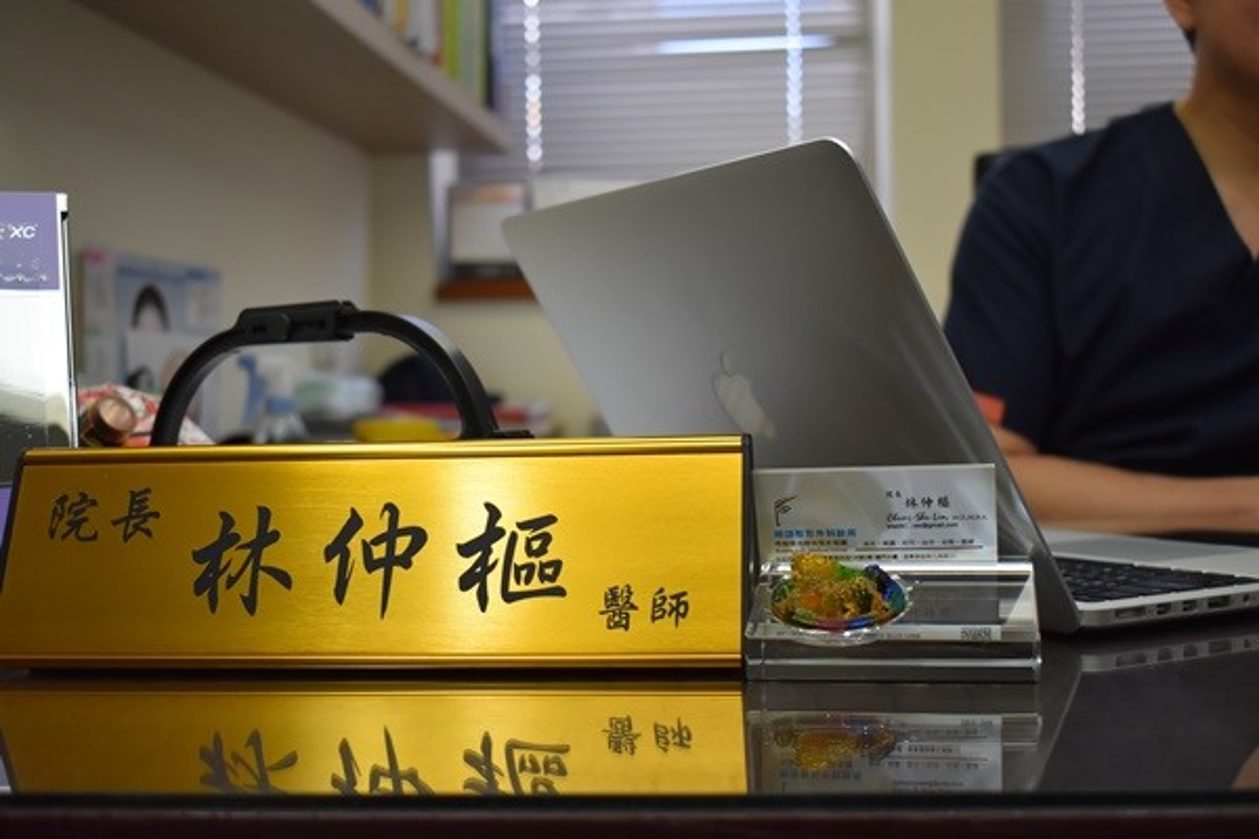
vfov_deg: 28.1
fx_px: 1679
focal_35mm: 48
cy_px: 420
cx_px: 630
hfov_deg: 41.1
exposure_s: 1/125
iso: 900
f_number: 4.5
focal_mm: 32
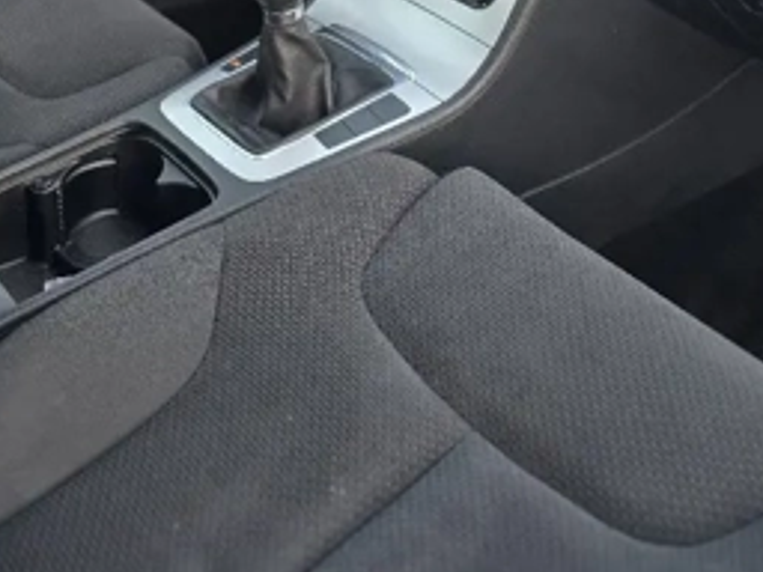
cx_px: 450
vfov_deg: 25.1
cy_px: -57
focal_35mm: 54
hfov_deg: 35.4
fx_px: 1190
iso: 320
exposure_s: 1/101
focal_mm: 6.3
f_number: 1.7
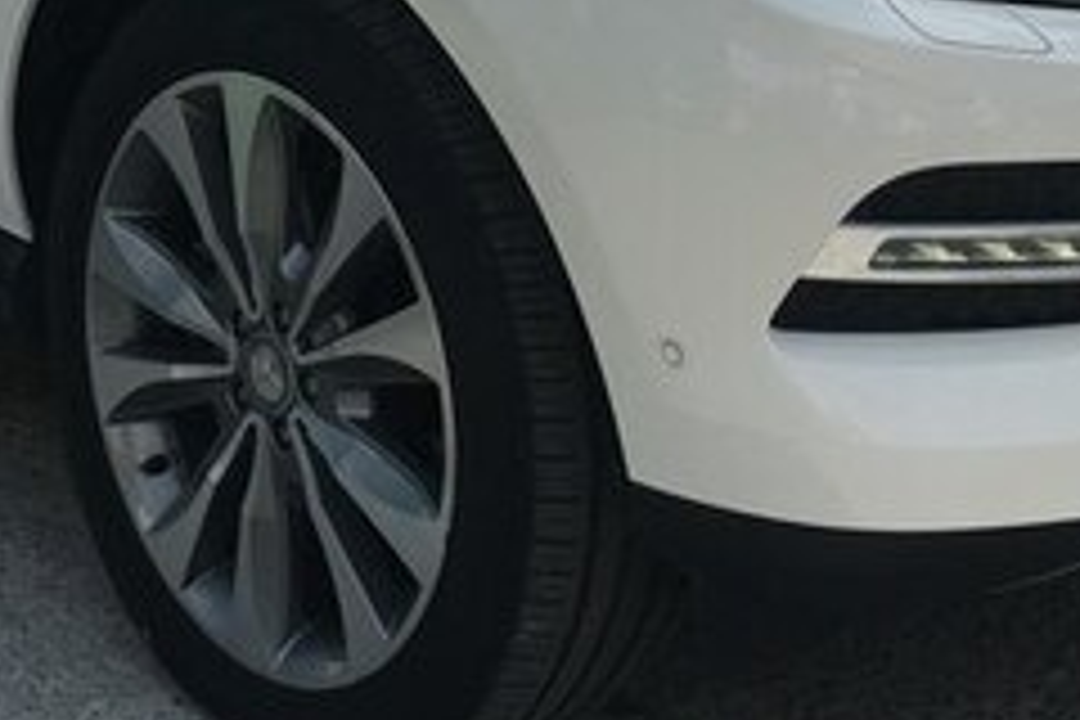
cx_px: 508
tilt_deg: -8.6
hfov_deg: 24.5
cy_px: -191
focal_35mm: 83
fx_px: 2490
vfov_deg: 15.7
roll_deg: -0.6
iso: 25
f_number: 2.2
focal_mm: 4.15
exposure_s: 1/1672
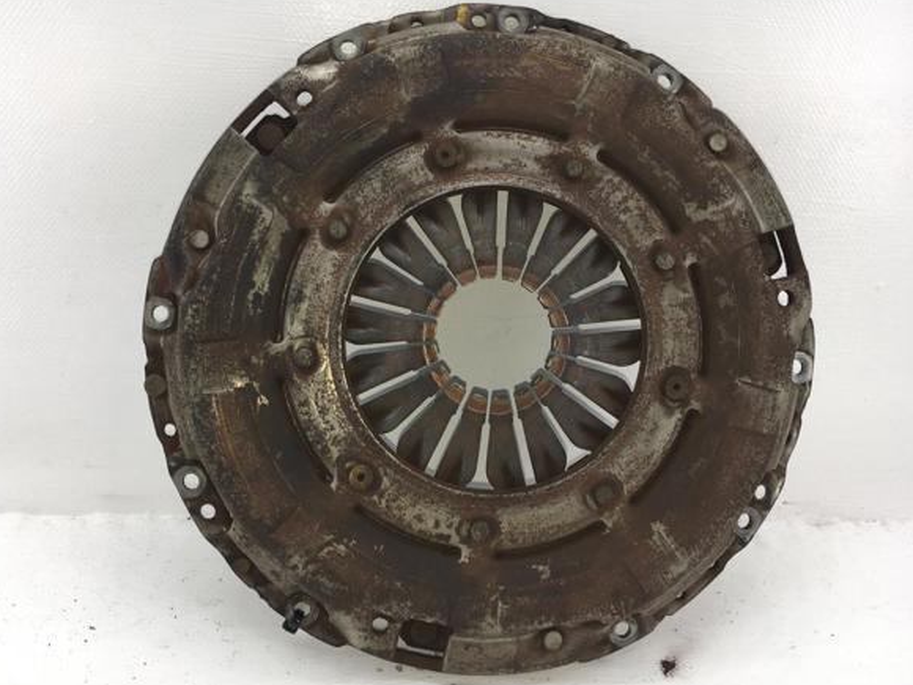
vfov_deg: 44.2
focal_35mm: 32
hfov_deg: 56.8
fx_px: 844
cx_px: 436
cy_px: 356
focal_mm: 4.15
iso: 25
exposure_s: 1/193
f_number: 2.2
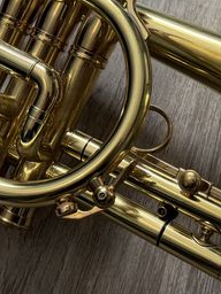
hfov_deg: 19.6
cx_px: 100
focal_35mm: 75
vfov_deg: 25.6
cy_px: 65
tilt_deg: -66.0
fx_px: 638
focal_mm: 6.76
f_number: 1.78
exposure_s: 1/144
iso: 125
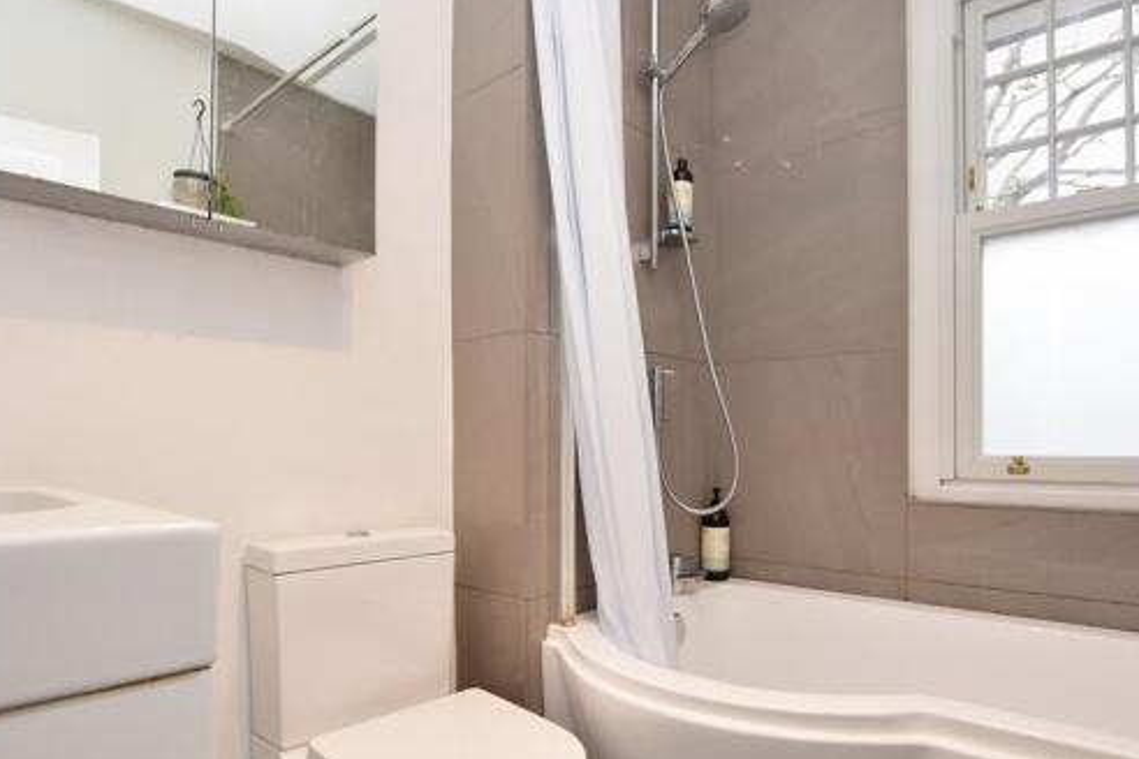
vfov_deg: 61.6
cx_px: 657
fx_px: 633
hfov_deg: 83.4
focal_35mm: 20
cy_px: 443
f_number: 5.6
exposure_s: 1/80
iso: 400
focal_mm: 10
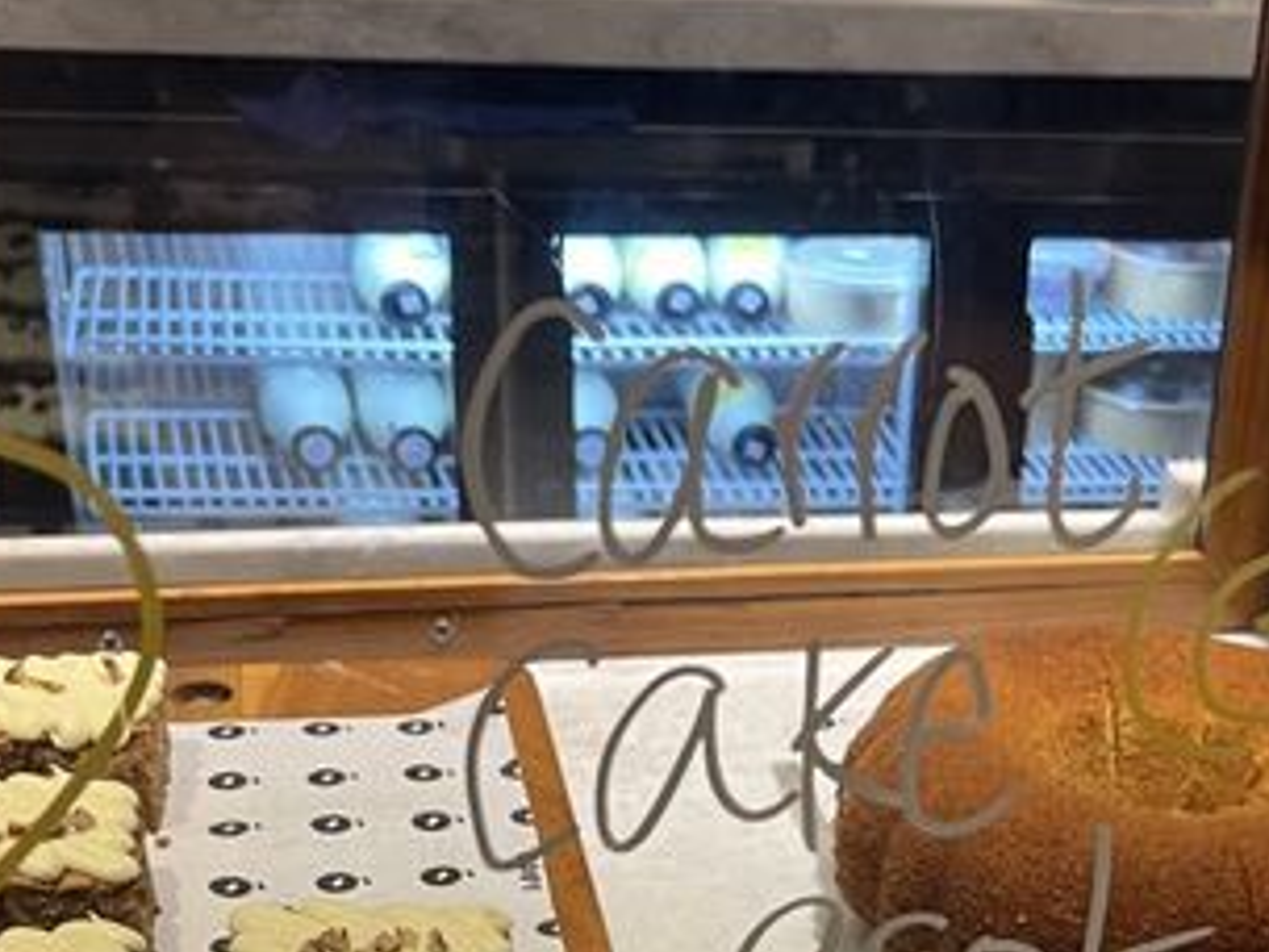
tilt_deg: -32.1
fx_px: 2383
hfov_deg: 29.2
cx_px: 993
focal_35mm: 65
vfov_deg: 21.6
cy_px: 1010
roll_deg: -5.8
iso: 125
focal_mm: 5.1
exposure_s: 1/50
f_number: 1.6
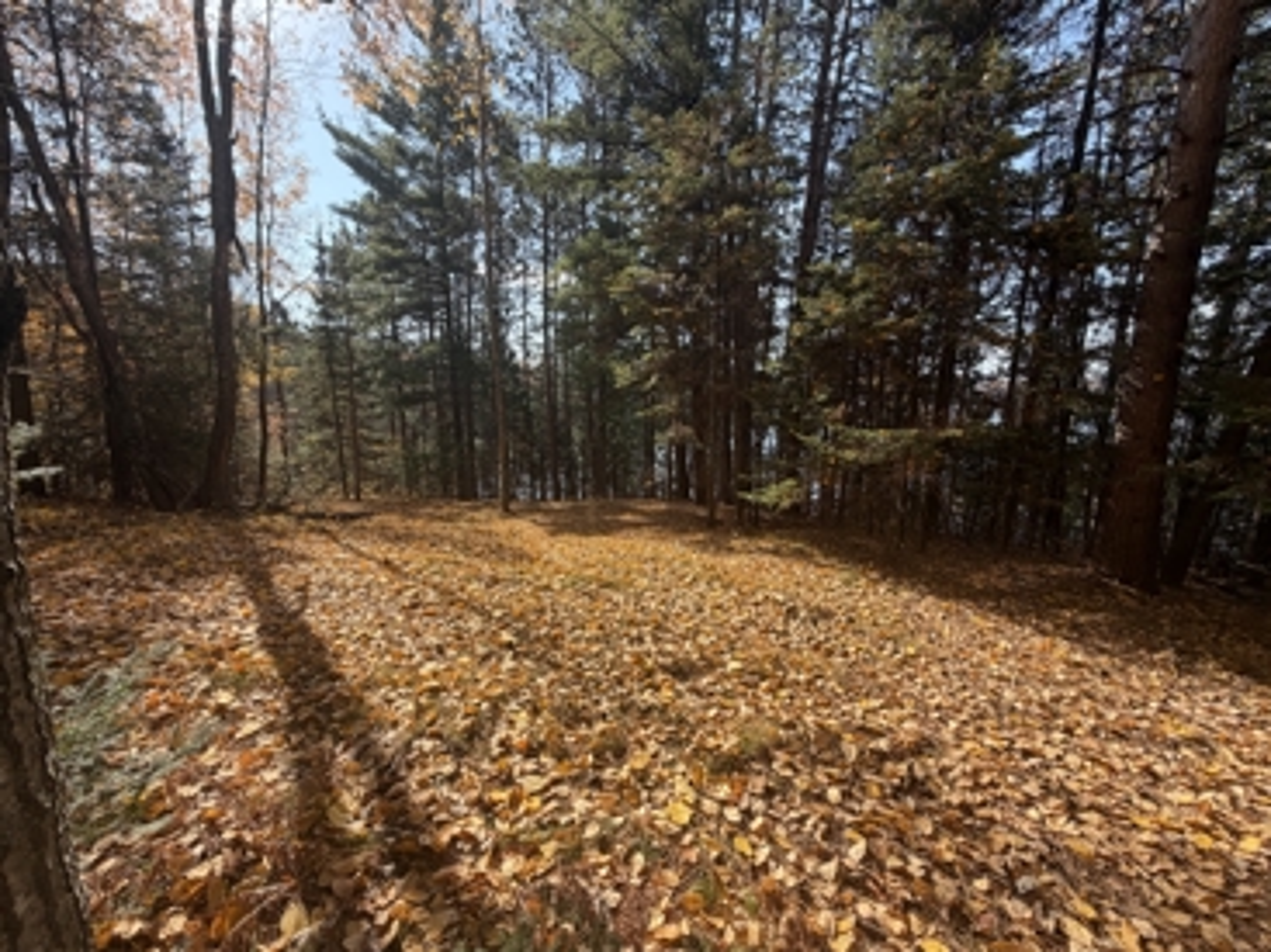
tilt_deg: -10.0
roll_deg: -1.7
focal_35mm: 14
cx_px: 636
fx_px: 514
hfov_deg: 102.1
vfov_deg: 85.6
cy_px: 476
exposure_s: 1/613
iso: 40
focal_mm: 2.22
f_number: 2.2
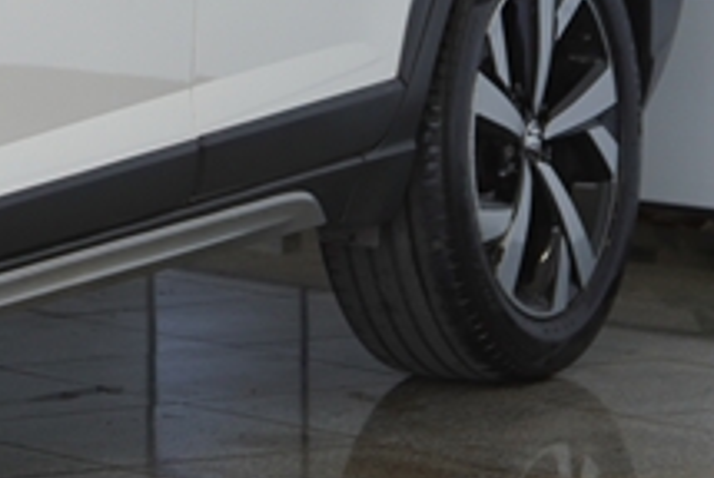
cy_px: -58
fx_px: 6661
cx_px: -638
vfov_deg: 4.1
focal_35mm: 335
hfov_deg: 6.0
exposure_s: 1/125
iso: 125
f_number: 4
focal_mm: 47
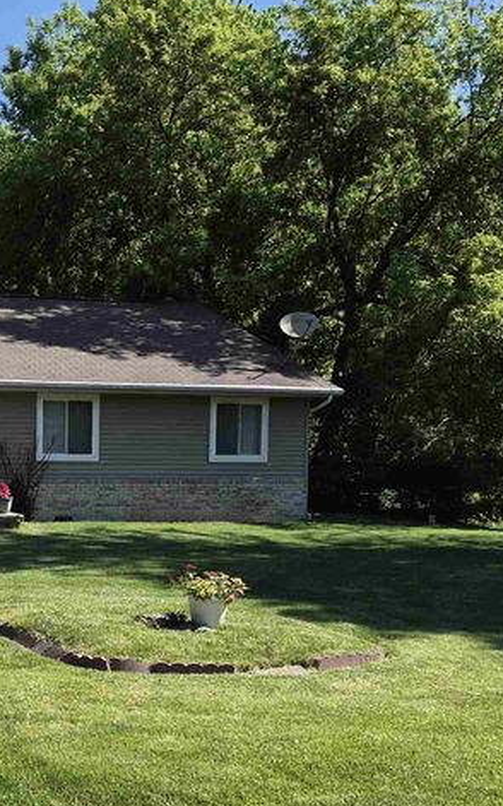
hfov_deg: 22.9
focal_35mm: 53
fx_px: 1164
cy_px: 498
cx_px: -56
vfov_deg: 38.0
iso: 25
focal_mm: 5.4
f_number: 1.8
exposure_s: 1/1356
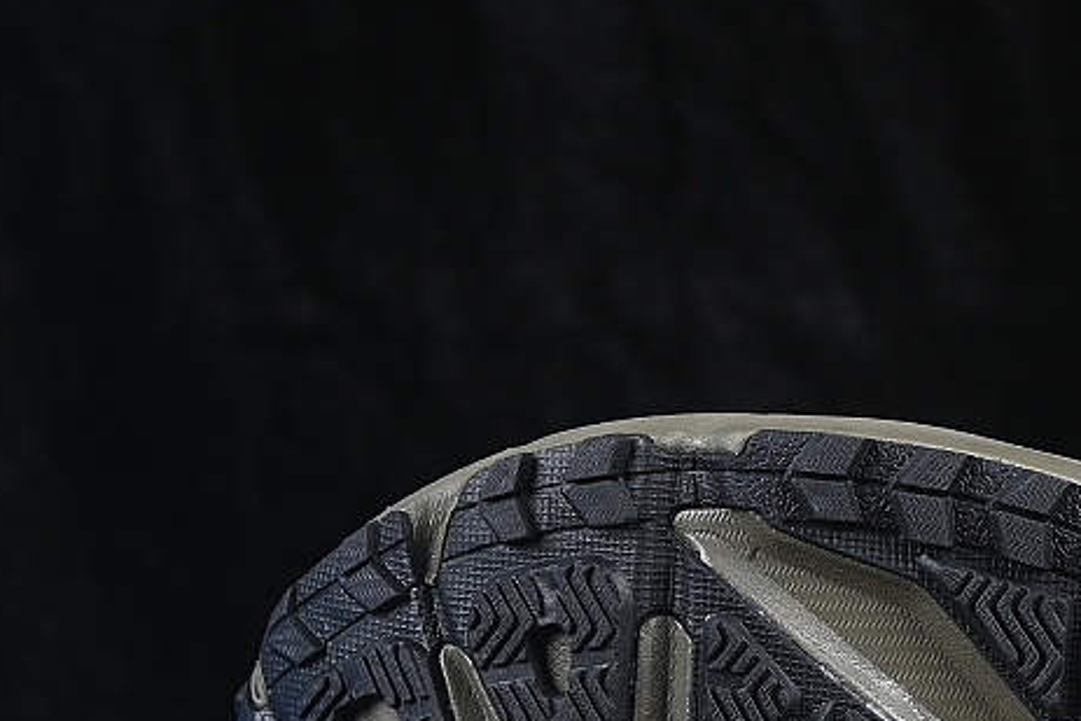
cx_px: 1095
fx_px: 5256
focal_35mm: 175
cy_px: 660
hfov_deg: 11.6
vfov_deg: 7.8
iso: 160
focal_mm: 50
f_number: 6.3
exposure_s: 1/80
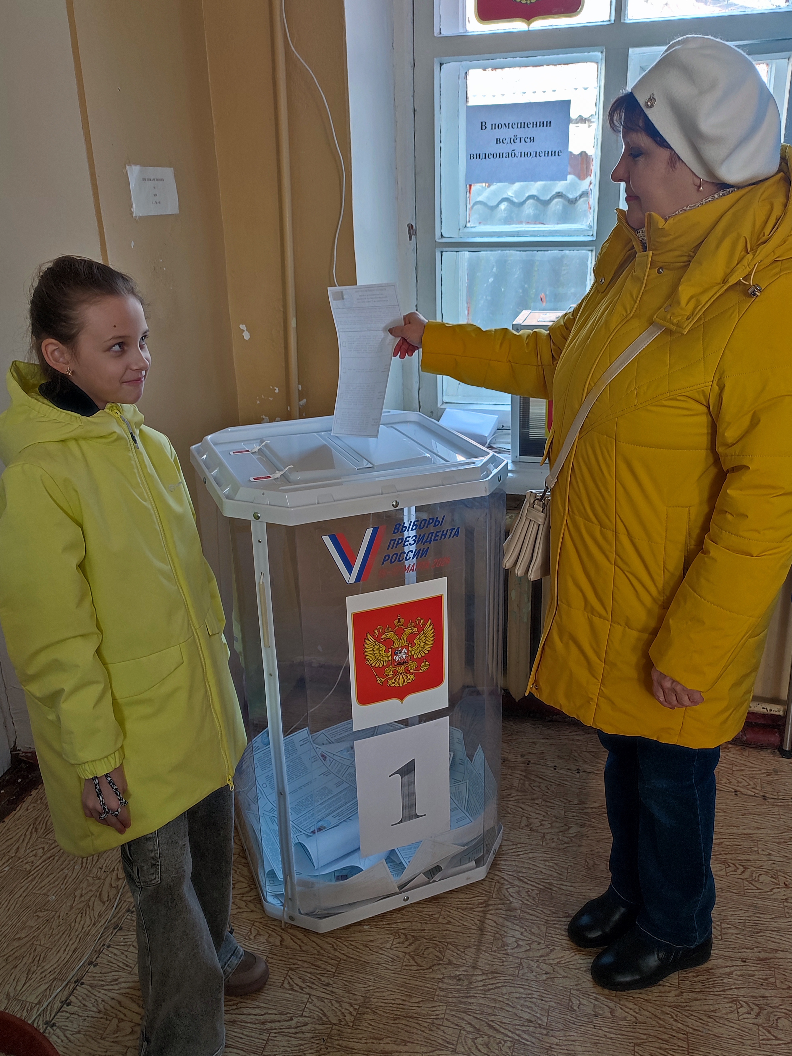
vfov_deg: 63.4
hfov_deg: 49.7
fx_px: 854
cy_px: 514
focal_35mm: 28
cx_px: 408
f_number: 1.9
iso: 445
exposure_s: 1/33
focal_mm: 6.04
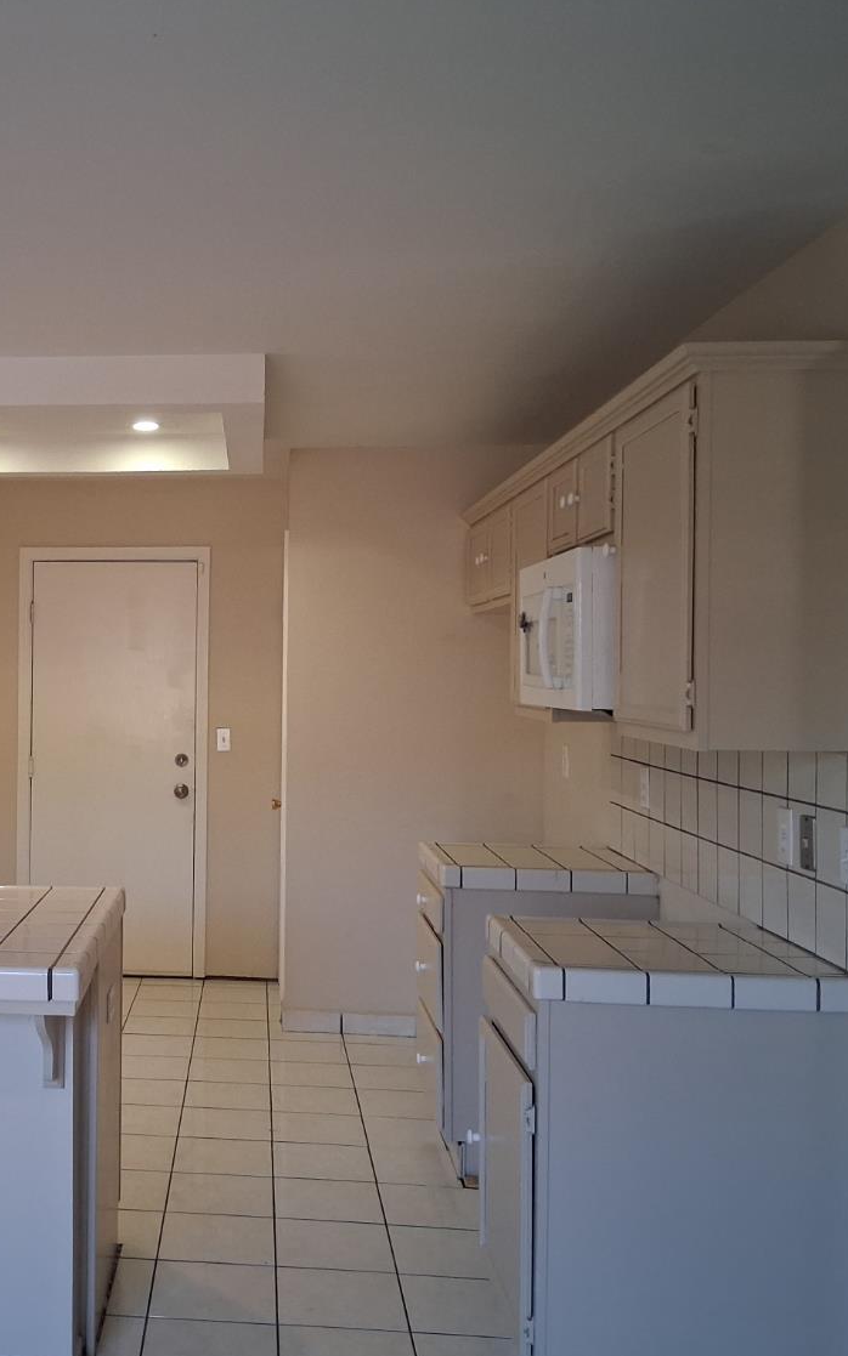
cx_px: 123
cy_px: 678
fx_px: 1368
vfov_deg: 52.8
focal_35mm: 37
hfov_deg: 33.1
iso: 320
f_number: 1.8
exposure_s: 1/100
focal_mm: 3.98
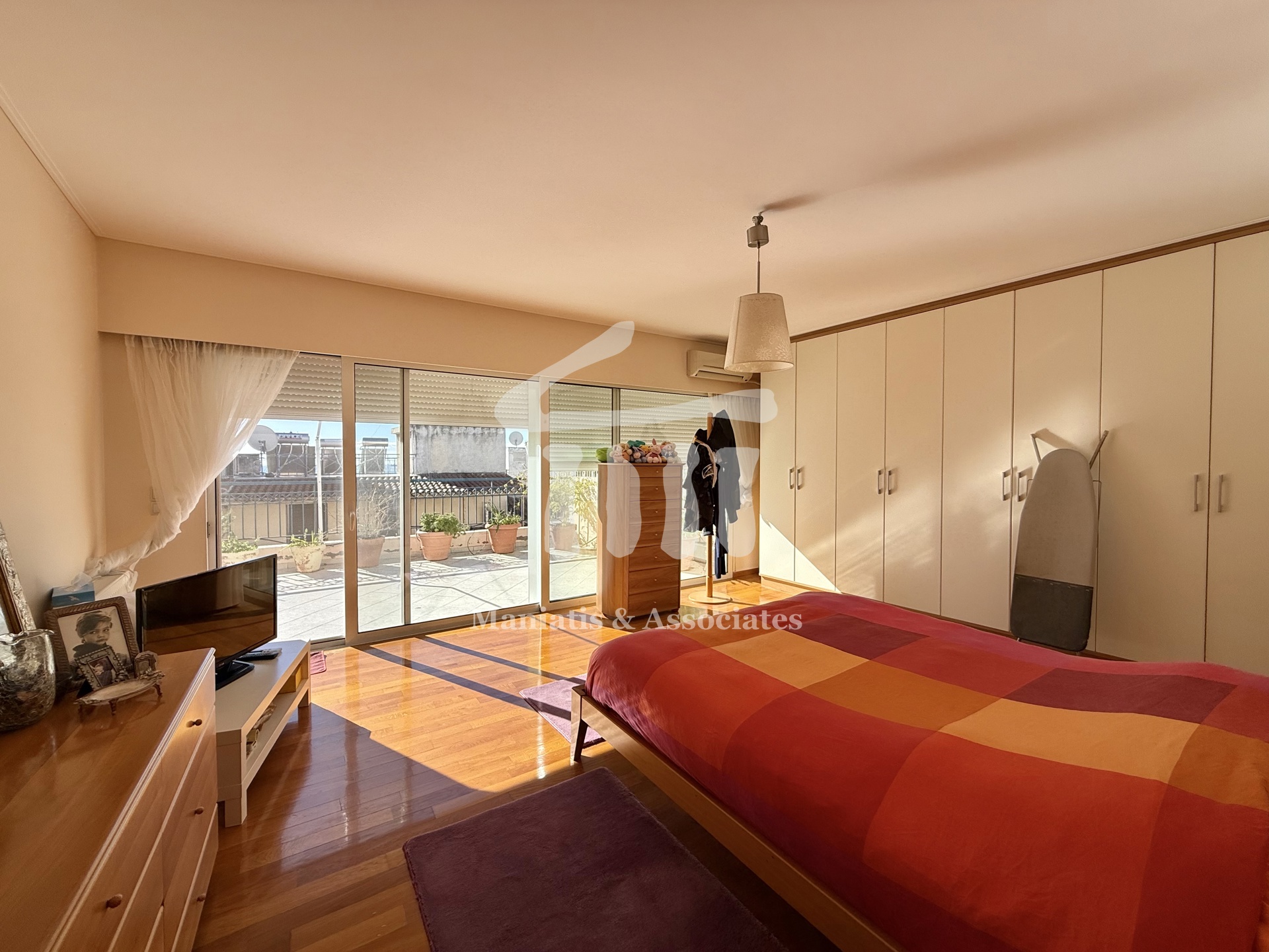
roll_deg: +0.0
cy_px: 476
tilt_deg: -1.7
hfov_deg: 102.1
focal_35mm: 14
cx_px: 634
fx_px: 513
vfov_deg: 85.7
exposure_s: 1/809
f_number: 2.2
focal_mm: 2.22
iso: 50
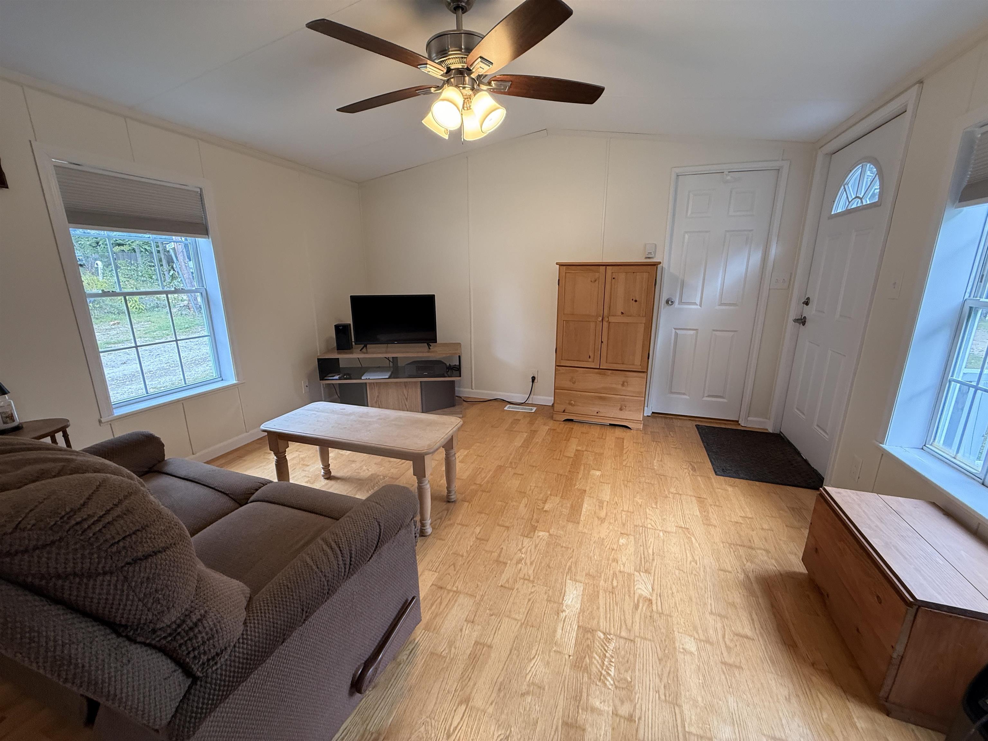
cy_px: 370
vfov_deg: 85.7
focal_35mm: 14
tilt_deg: -13.8
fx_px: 400
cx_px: 494
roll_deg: -0.3
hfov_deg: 102.1
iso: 250
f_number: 2.2
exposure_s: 1/120
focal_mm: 2.22
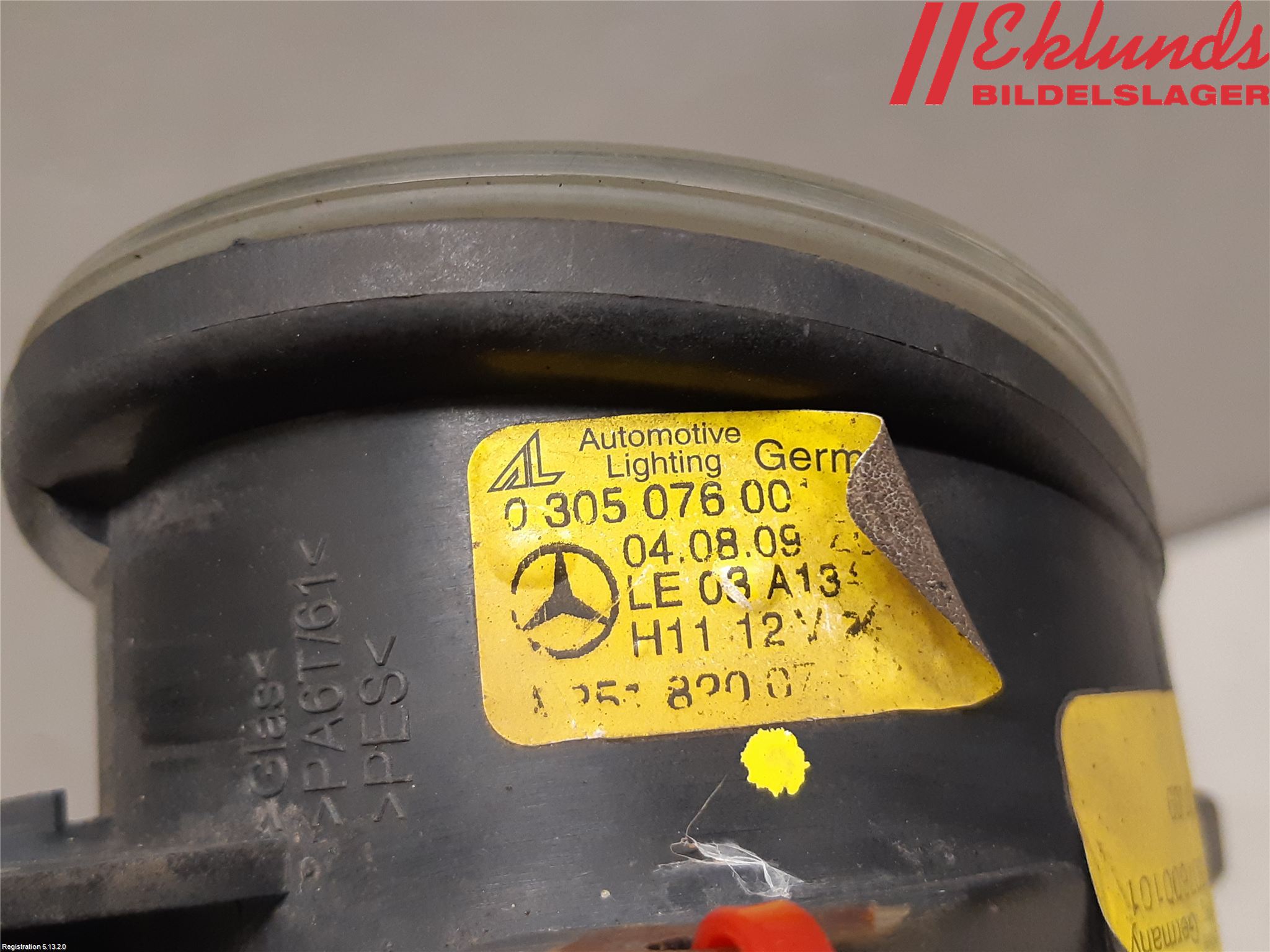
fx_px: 954
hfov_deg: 67.3
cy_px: 476
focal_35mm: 26
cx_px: 635
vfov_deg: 53.1
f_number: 1.7
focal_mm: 3.93
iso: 200
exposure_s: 1/50
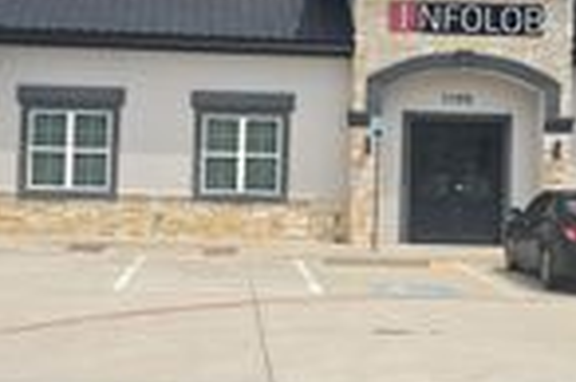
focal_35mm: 82
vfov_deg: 16.5
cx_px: 343
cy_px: 104
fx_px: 1311
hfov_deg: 24.7
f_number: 1.4
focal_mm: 6.5
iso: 50
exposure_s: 1/7939
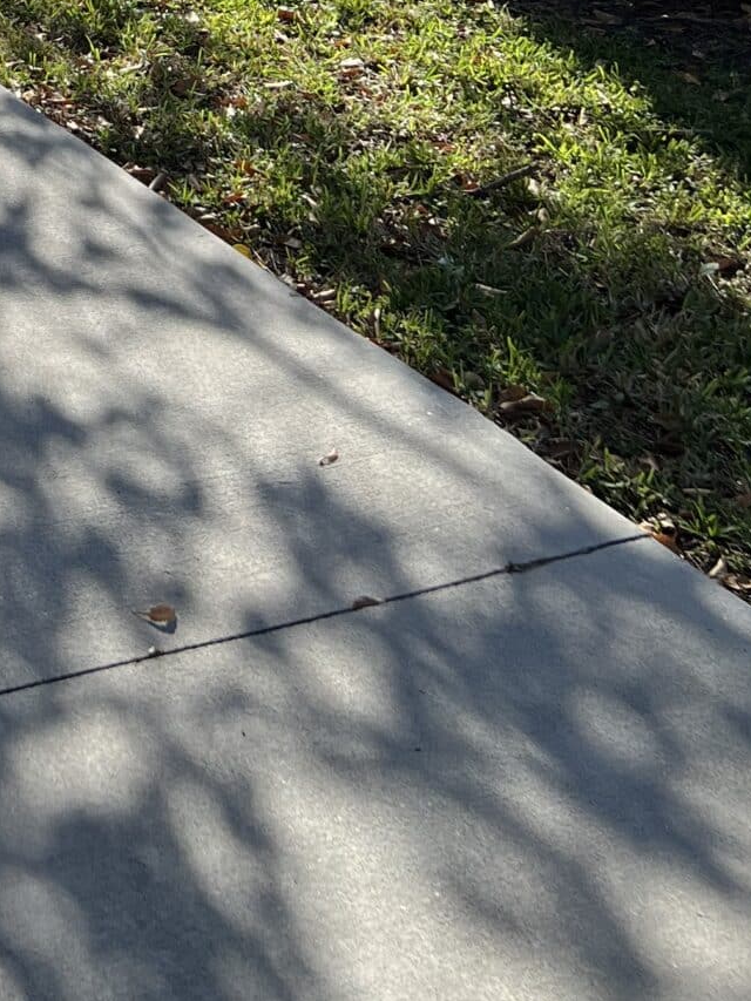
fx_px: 2256
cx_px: -266
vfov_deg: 21.8
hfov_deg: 17.5
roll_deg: +0.6
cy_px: -394
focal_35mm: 78
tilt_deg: -6.0
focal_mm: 5.7
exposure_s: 1/2299
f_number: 1.5
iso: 50
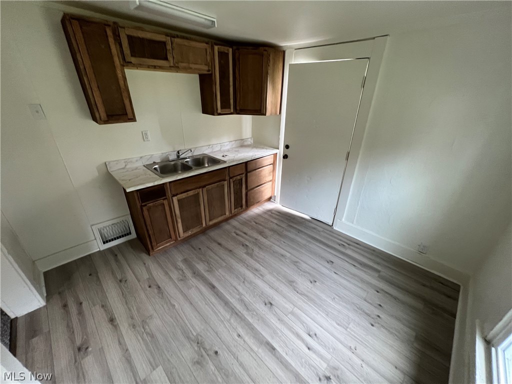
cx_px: 256
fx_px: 192
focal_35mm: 13
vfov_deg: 89.9
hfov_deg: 106.2
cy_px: 192
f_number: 1.8
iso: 160
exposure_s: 1/60
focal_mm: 1.57
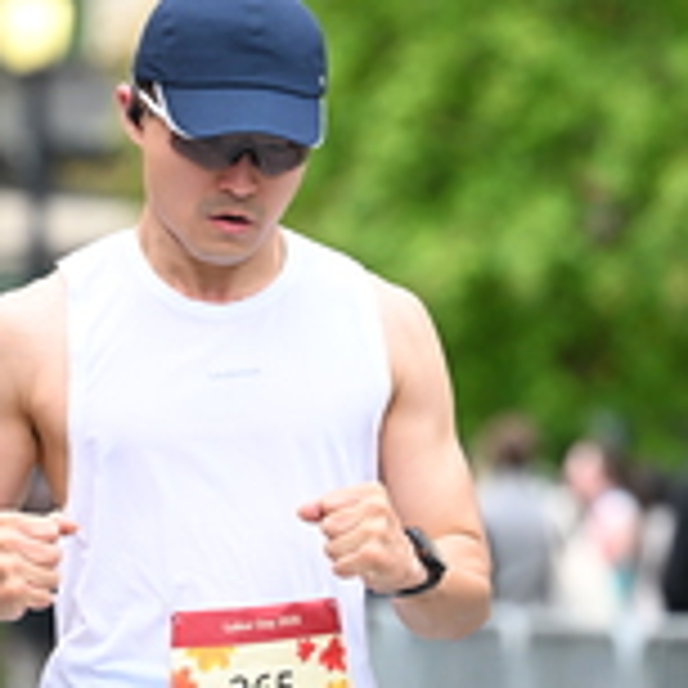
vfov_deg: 4.4
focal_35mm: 397
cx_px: 254
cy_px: 292
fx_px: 8927
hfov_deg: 4.4
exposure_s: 1/2000
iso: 1000
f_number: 2.8
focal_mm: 130
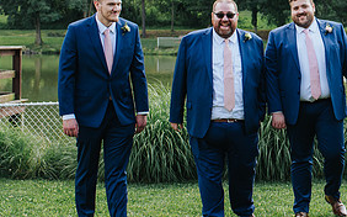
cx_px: 352
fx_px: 870
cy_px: 56
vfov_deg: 14.1
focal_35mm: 92
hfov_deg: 21.7
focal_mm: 35
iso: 220
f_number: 3.2
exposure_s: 1/640
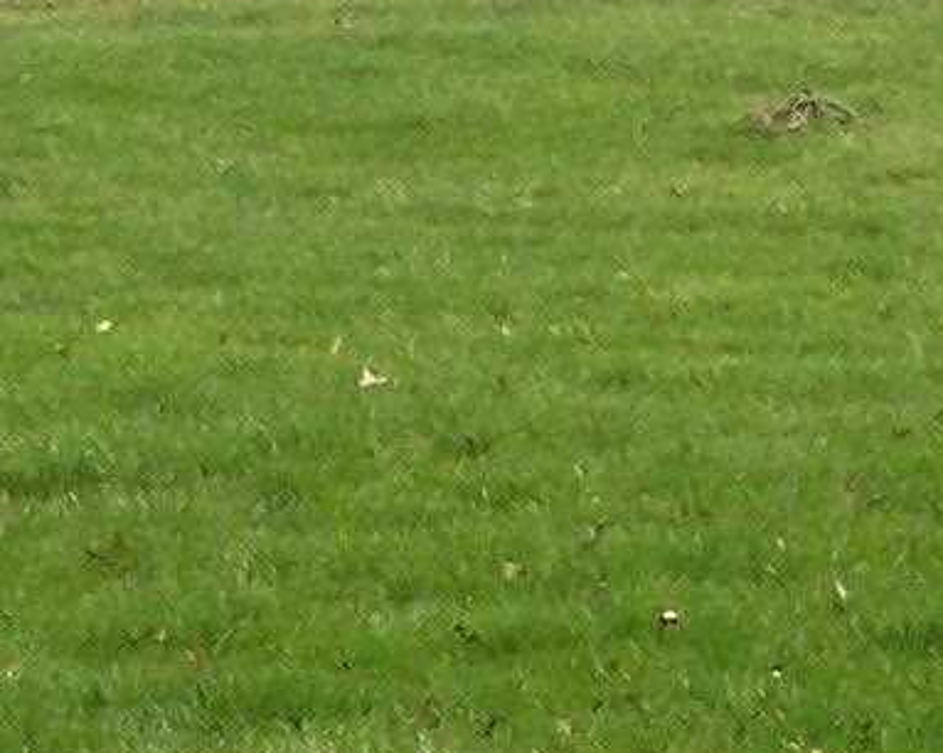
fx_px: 6974
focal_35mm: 250
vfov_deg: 6.2
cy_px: 605
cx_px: 123
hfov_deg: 7.7
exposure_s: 1/500
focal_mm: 8
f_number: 4.8
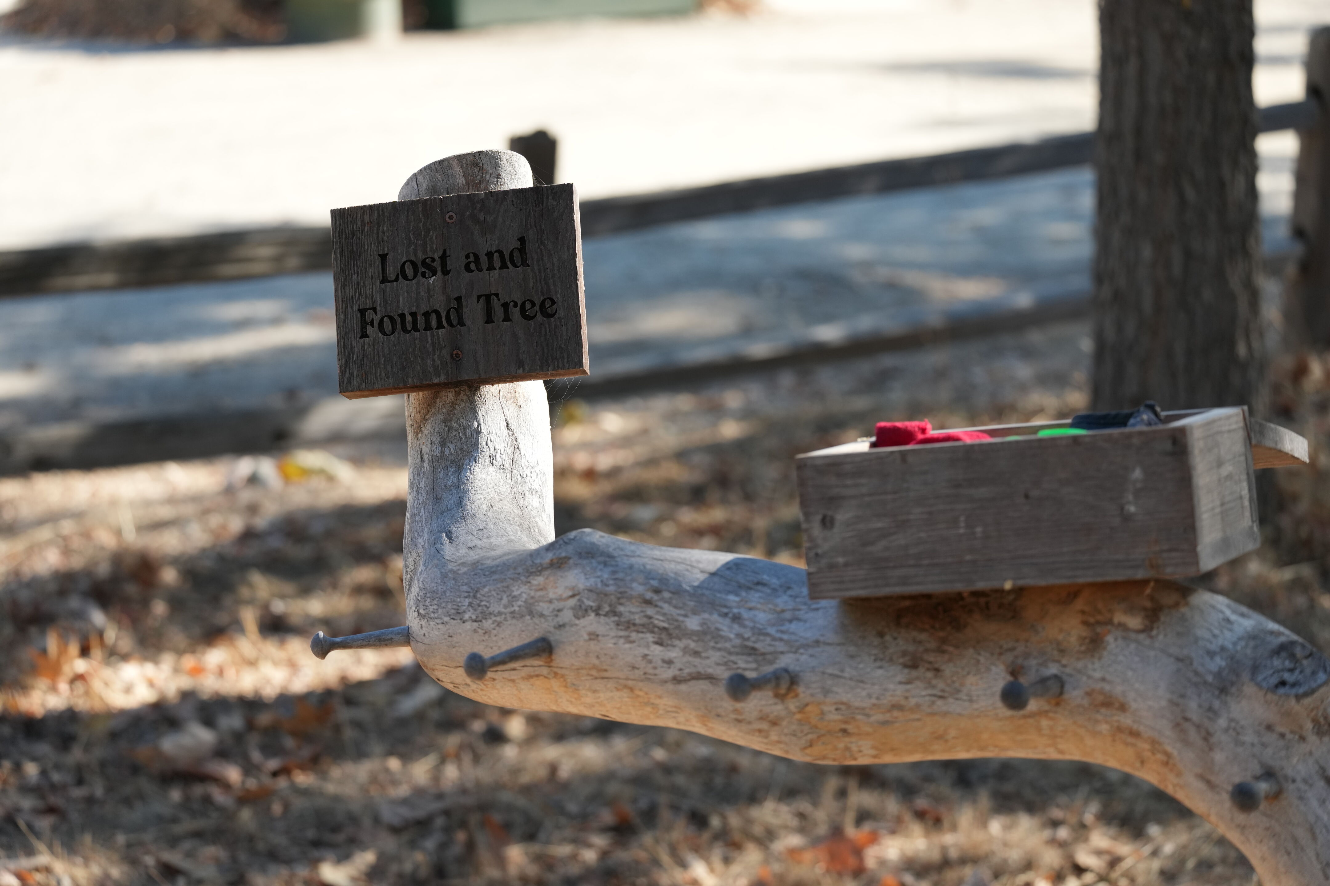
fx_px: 3694
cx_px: 665
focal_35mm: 100
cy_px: 443
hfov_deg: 20.4
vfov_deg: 13.7
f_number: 4.5
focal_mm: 100
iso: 640
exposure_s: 1/800
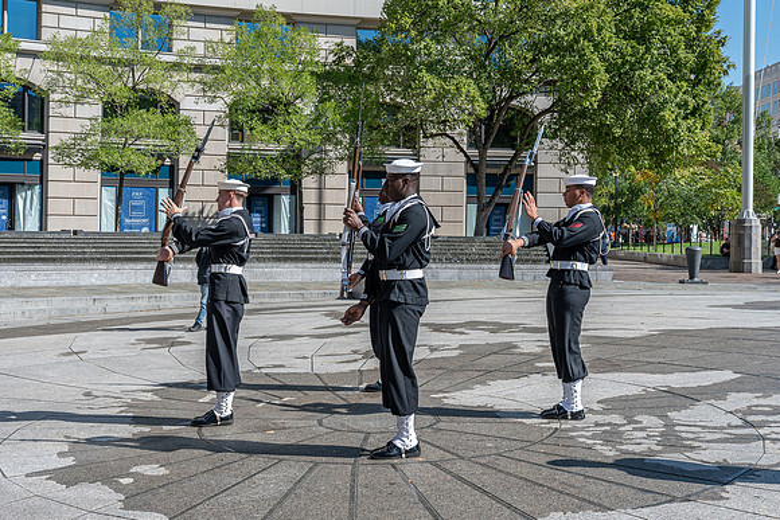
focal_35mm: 50
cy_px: 235
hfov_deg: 39.3
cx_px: 396
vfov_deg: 26.8
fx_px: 1091
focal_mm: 38
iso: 180
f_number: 11
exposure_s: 1/200
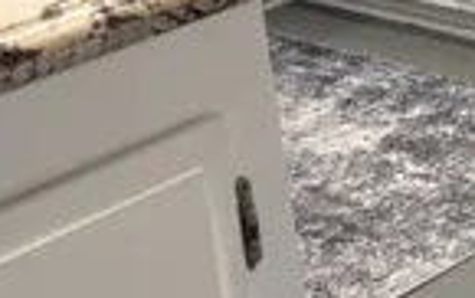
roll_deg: +2.3
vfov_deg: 9.4
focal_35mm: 131
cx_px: 1060
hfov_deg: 13.0
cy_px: -291
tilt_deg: -11.7
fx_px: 1698
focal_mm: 6.76
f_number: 1.78
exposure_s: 1/120
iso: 200
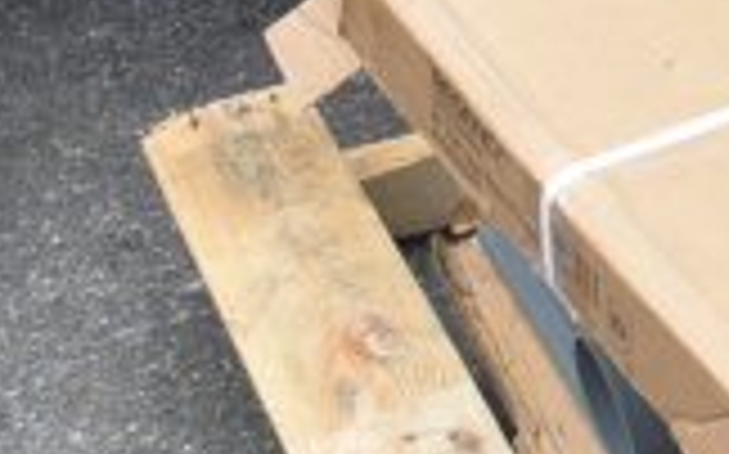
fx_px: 2401
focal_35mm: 121
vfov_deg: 10.8
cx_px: 1332
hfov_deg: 14.9
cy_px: 124
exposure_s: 1/200
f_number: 7.1
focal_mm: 21
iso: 200
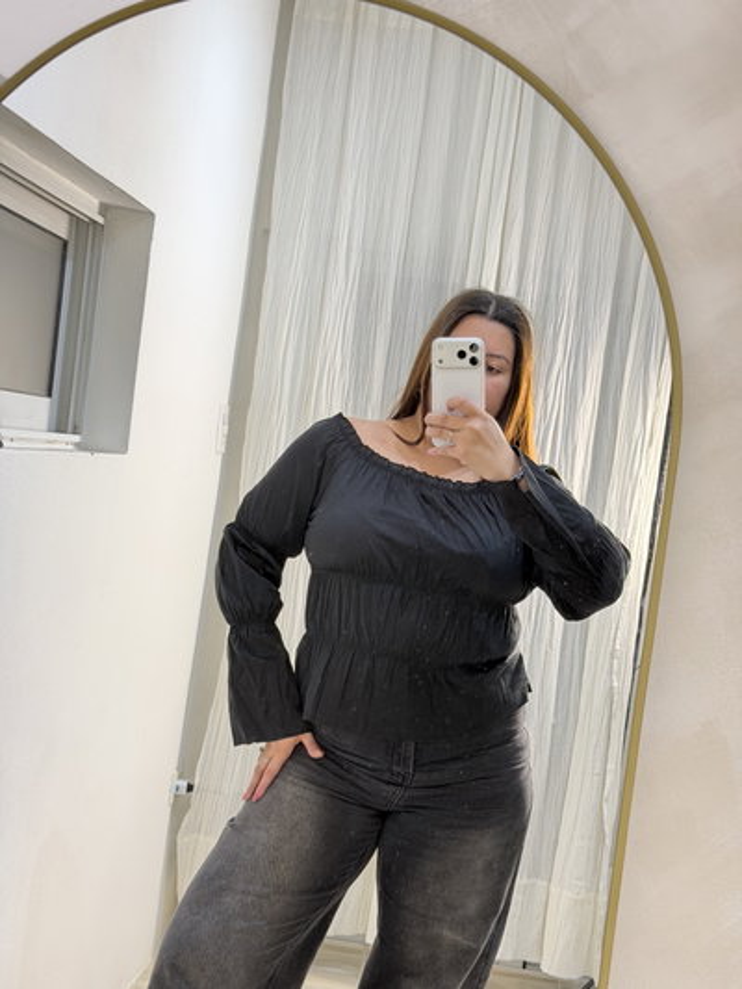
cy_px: 494
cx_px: 371
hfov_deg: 30.3
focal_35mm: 48
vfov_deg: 39.6
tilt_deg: -9.5
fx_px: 1371
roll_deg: -6.5
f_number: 1.78
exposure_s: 1/50
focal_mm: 6.76
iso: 100
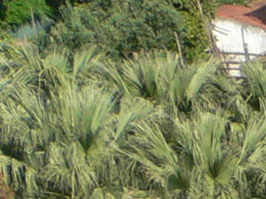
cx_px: 831
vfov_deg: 5.4
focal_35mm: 251
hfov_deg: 7.0
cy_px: 673
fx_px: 1927
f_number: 5.6
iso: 80
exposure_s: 1/250
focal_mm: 5.8
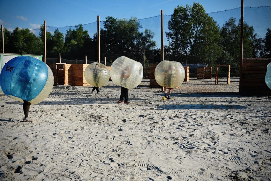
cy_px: 90
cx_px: 136
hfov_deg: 52.6
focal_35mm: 36
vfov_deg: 36.5
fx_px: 274
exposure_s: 1/800
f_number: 5
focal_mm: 36.4
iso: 100
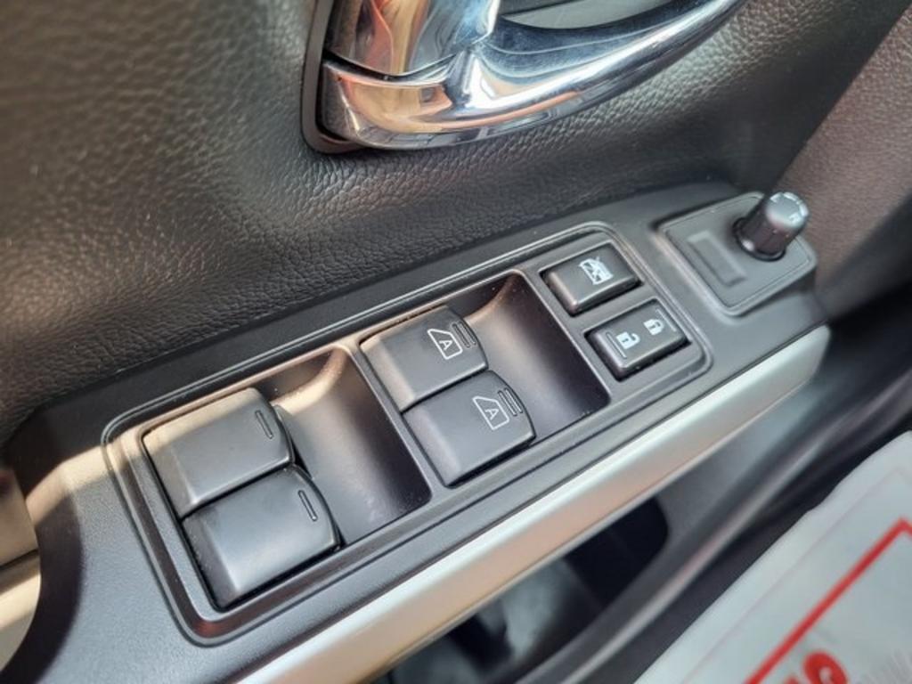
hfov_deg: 67.3
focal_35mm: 26
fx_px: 685
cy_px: 342
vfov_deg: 53.1
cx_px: 456
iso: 200
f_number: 1.8
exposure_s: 1/120
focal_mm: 5.4
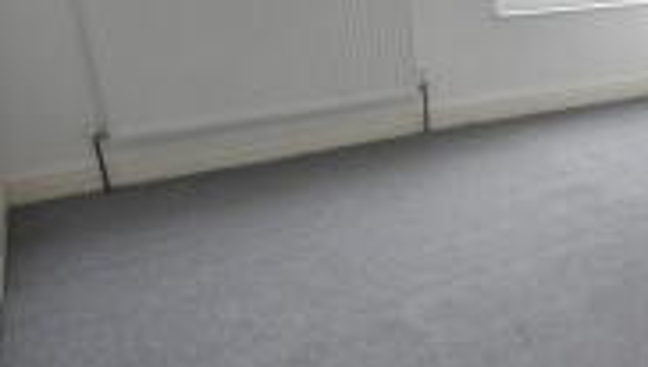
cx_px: 673
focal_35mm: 41
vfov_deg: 29.0
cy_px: 137
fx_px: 706
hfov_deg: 41.6
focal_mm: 10
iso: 400
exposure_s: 1/80
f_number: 4.5
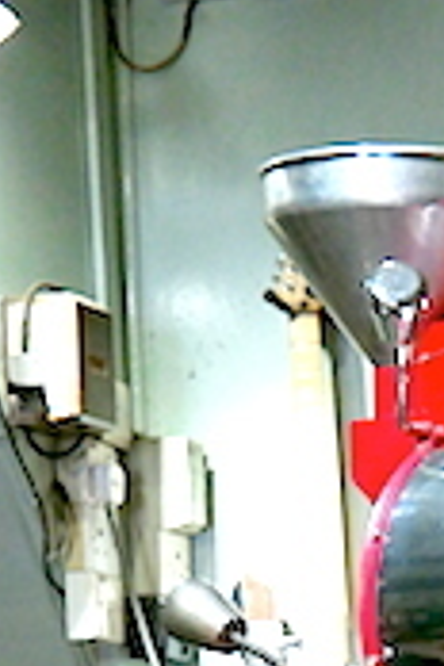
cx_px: 566
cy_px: 1141
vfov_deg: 14.1
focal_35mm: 131
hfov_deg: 10.3
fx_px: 2423
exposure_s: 1/50
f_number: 4
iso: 1600
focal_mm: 25
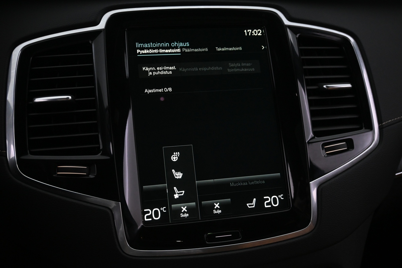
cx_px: 201
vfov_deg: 35.5
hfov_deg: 51.3
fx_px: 419
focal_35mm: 38
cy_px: 134
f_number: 4.2
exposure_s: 1/40
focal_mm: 25
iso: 2000
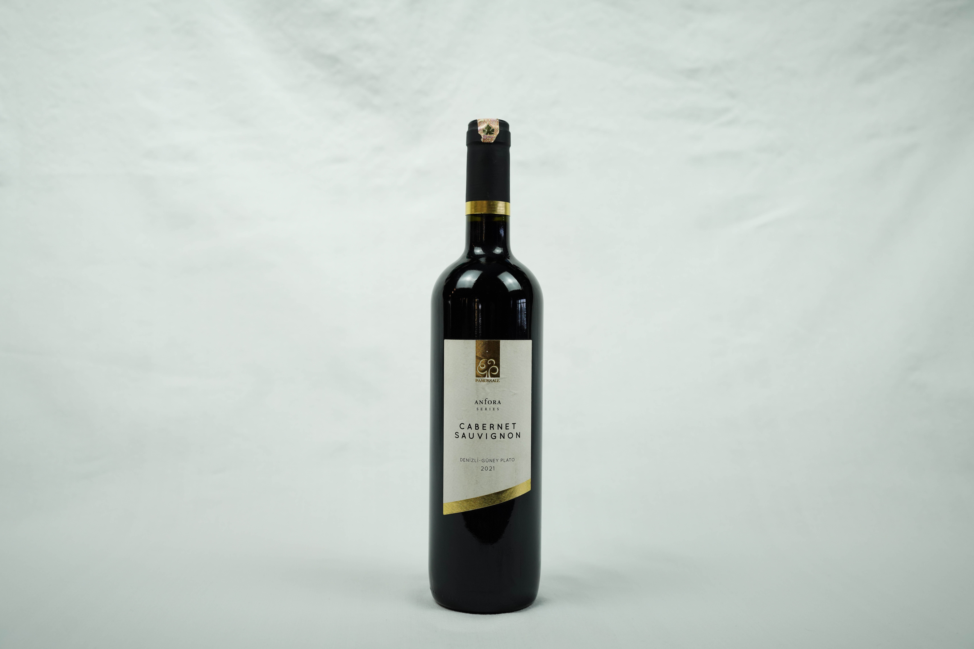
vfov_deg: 37.9
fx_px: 947
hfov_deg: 54.4
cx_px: 487
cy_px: 324
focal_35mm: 35
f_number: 4
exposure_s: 1/200
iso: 500
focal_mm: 35
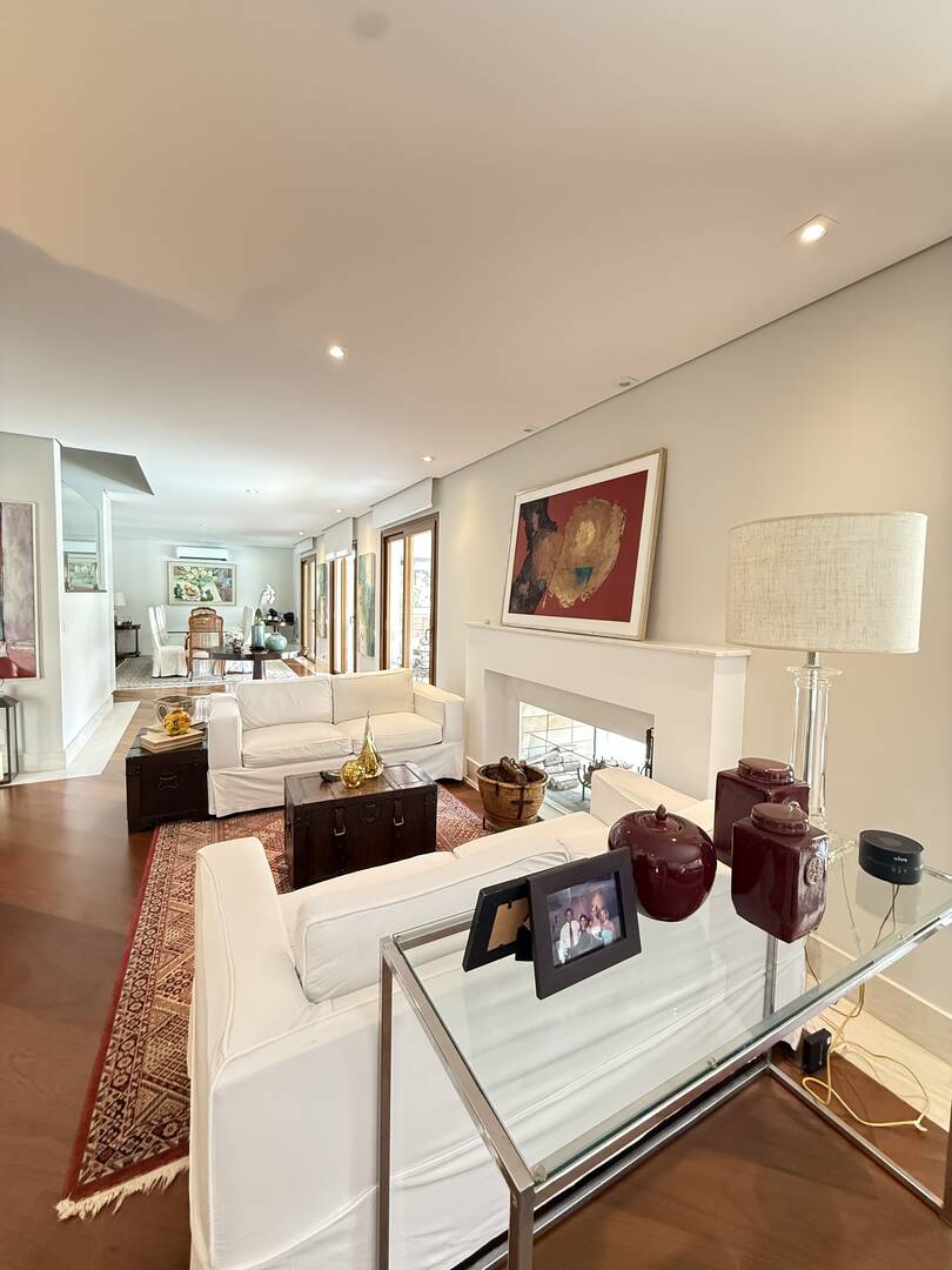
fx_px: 513
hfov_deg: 85.7
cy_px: 635
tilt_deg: -2.7
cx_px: 476
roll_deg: -1.4
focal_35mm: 14
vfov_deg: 102.1
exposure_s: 1/60
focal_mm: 2.22
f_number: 2.2
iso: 640
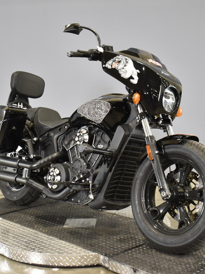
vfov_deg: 32.8
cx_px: 93
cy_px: 138
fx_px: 464
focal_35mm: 59
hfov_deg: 24.9
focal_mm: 27
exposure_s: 1/15
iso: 400
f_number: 4
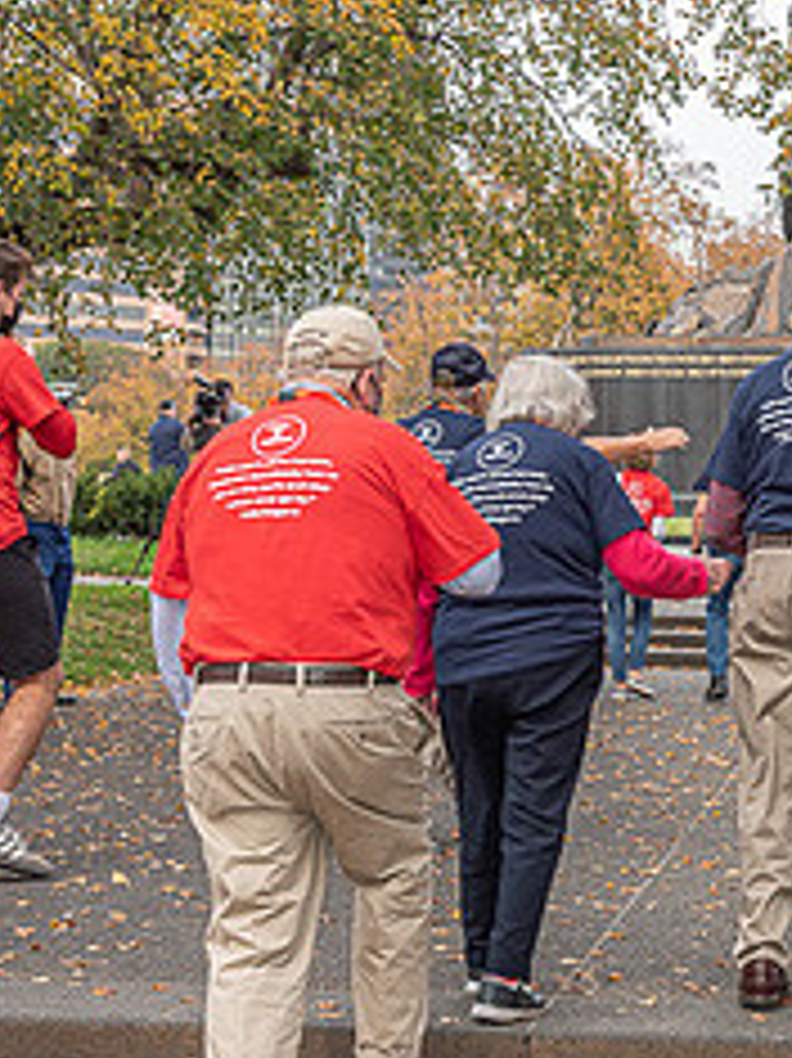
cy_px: 457
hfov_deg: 15.2
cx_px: 810
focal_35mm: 95
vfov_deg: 20.6
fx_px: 2901
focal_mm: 40
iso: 500
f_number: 9
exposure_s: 1/250
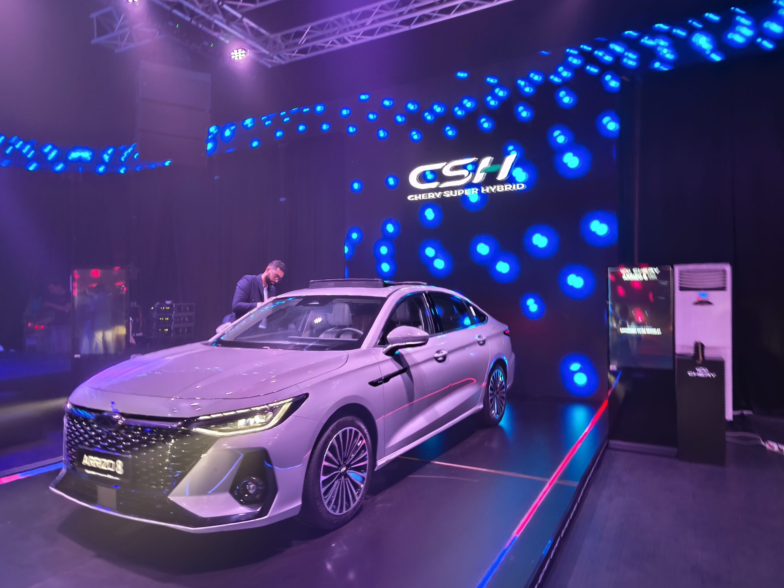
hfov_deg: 73.9
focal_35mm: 23
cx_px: 392
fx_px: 521
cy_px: 294
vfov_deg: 58.9
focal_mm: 5.35
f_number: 1.7
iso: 640
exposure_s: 1/33.3
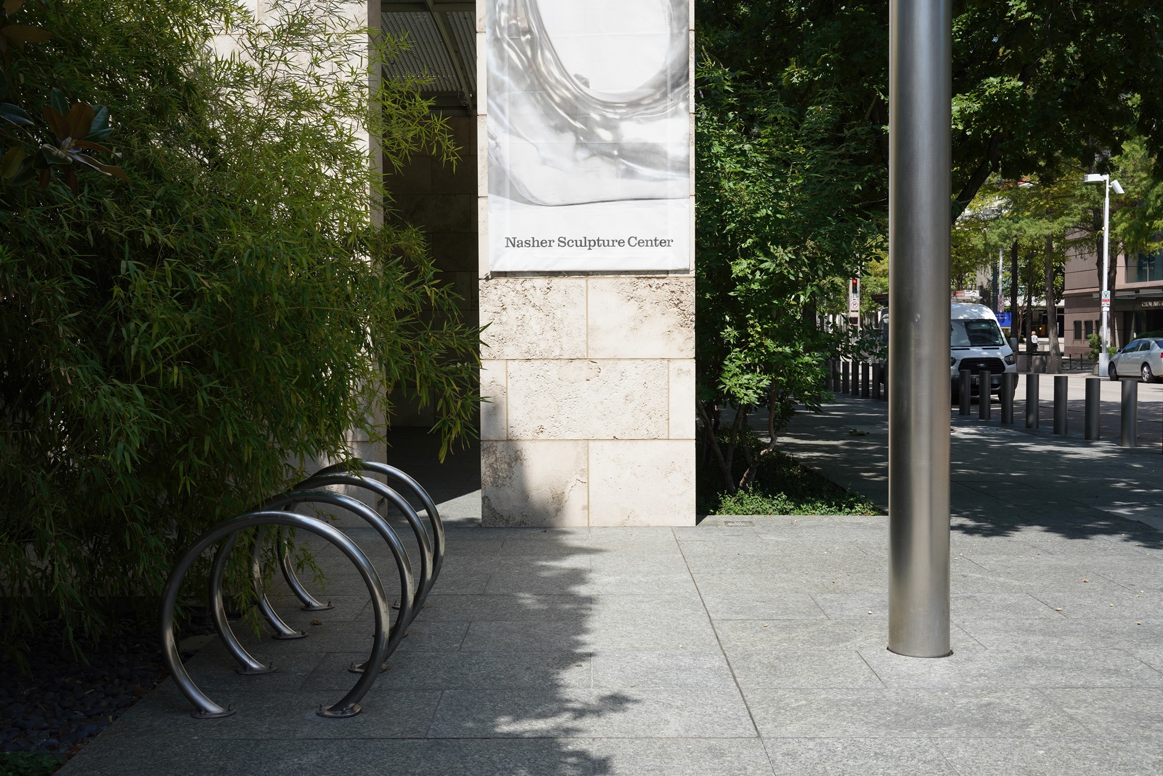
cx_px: 582
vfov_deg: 34.2
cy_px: 388
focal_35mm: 39
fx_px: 1260
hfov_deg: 49.5
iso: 100
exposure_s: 1/100
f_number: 13
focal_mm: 39
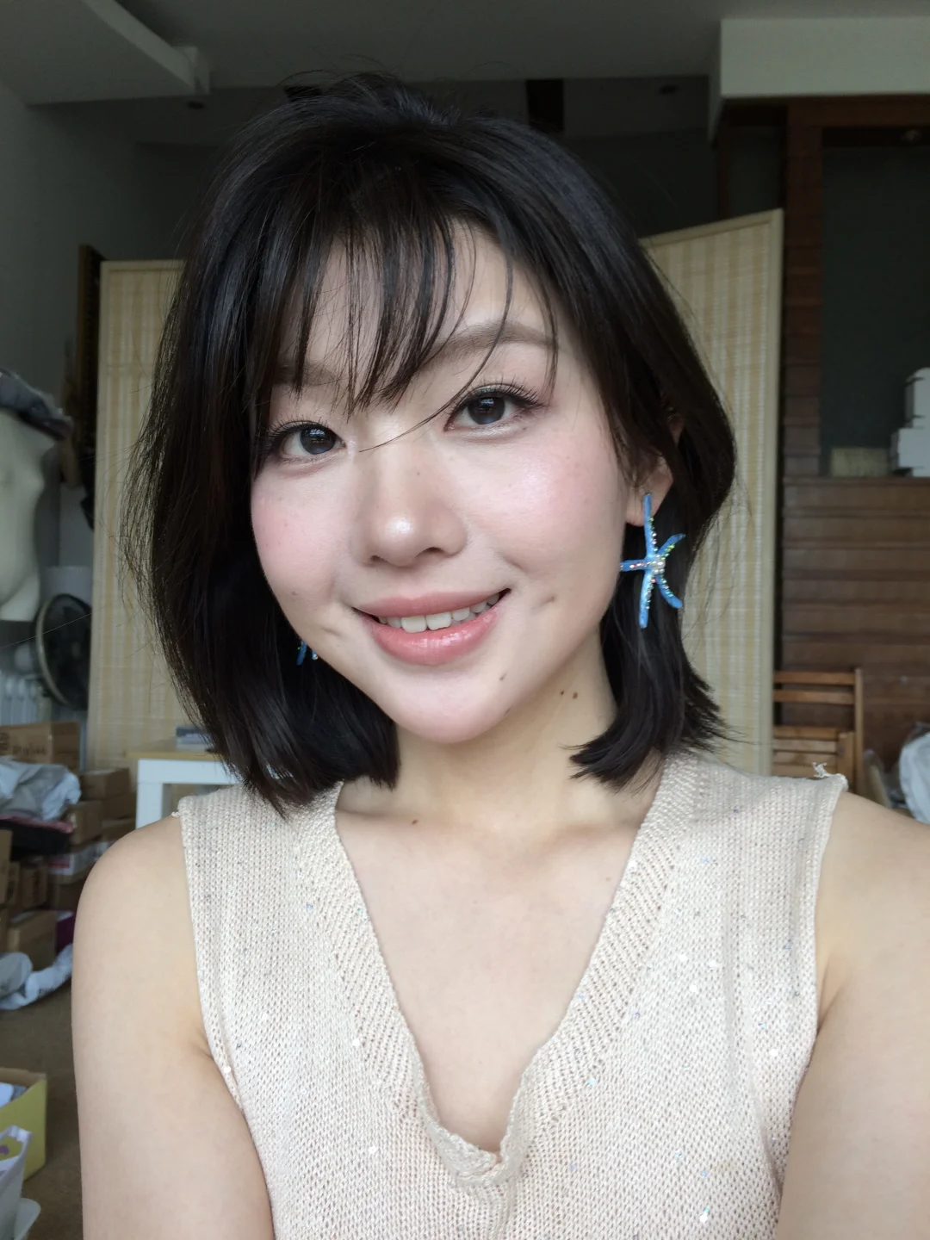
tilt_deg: +1.0
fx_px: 1039
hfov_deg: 48.2
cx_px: 465
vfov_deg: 61.7
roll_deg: +1.9
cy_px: 620
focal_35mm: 29
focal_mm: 4.15
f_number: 2.2
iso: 32
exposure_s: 1/105
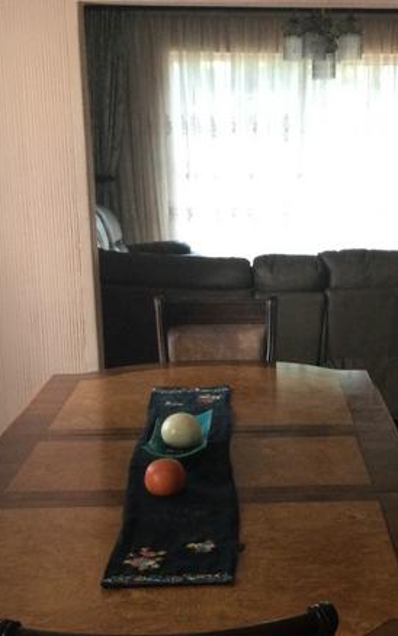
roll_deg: -0.1
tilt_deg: -15.0
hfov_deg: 21.4
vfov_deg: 33.8
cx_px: 318
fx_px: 1041
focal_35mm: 60
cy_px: 398
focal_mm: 3.3
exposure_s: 1/33
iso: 160
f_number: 2.4
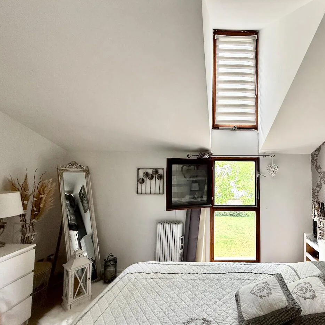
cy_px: 164
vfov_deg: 84.0
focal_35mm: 17
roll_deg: -1.2
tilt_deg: +2.7
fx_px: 181
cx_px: 220
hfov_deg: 80.8
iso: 160
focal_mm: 2.22
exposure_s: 1/99
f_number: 2.2
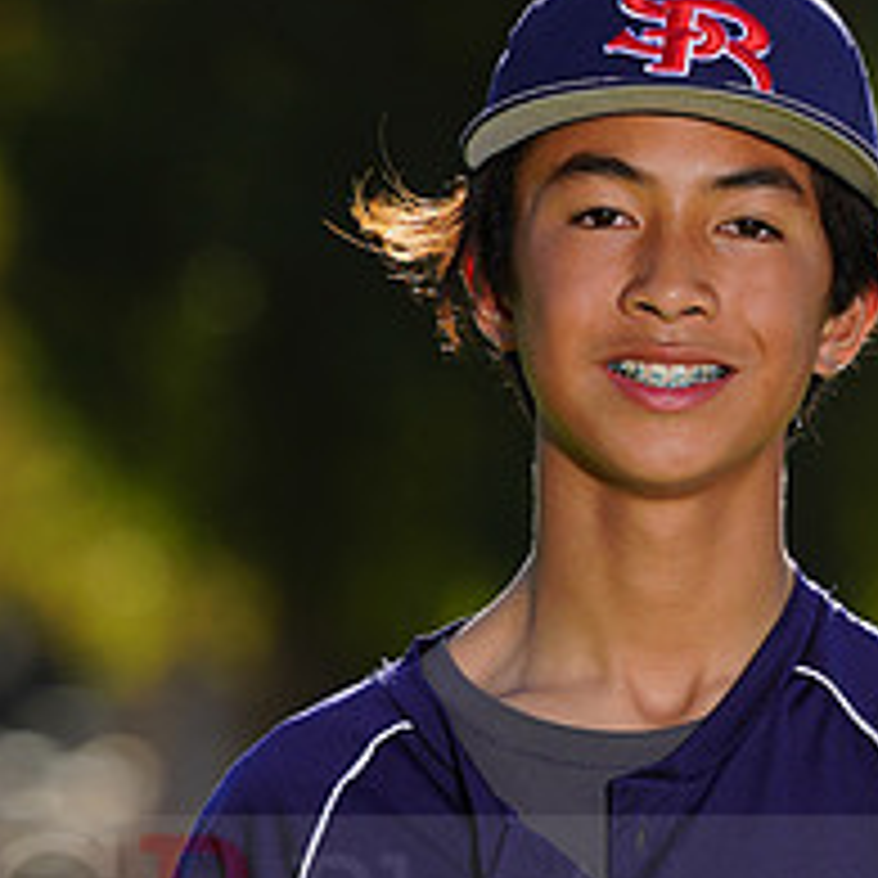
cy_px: 878
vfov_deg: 2.2
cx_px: 615
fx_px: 22613
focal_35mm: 788
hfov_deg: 2.2
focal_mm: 312
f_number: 8
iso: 100
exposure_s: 1/250
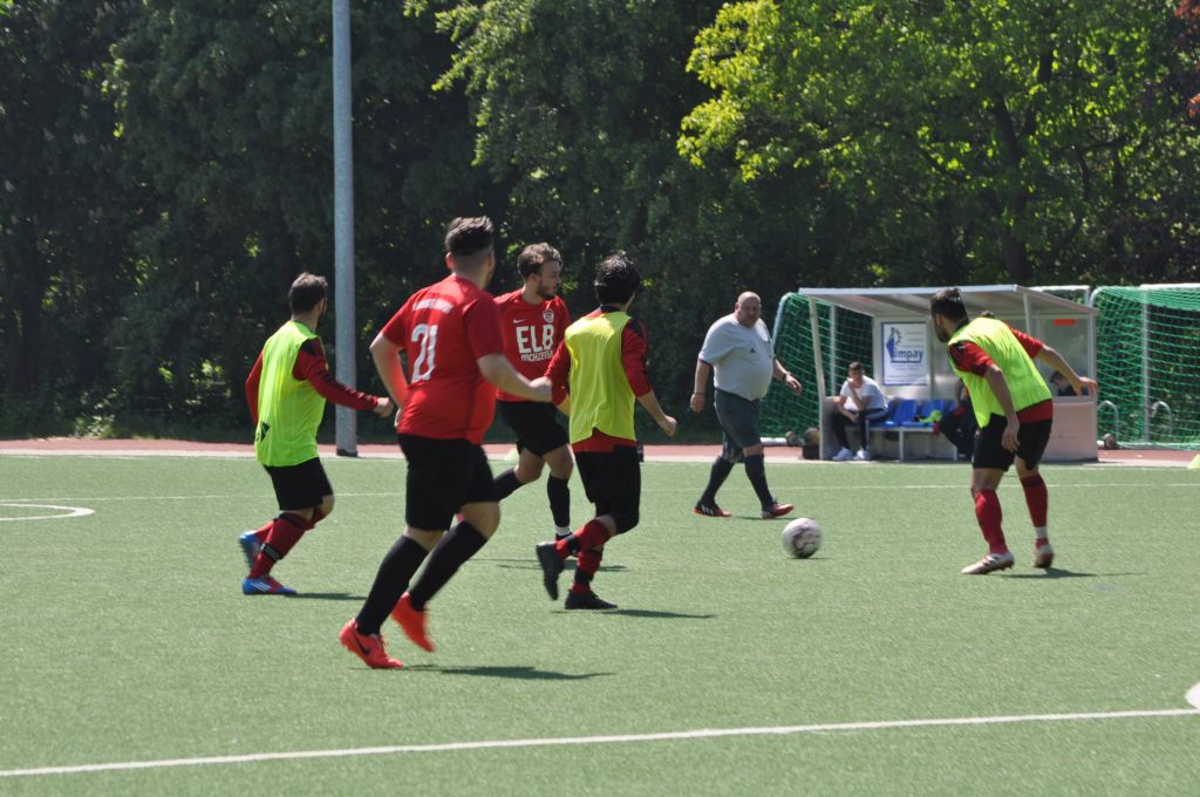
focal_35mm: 218
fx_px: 7241
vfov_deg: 6.3
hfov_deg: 9.5
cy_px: 398
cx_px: 600
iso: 200
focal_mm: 145
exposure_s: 1/200
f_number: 9
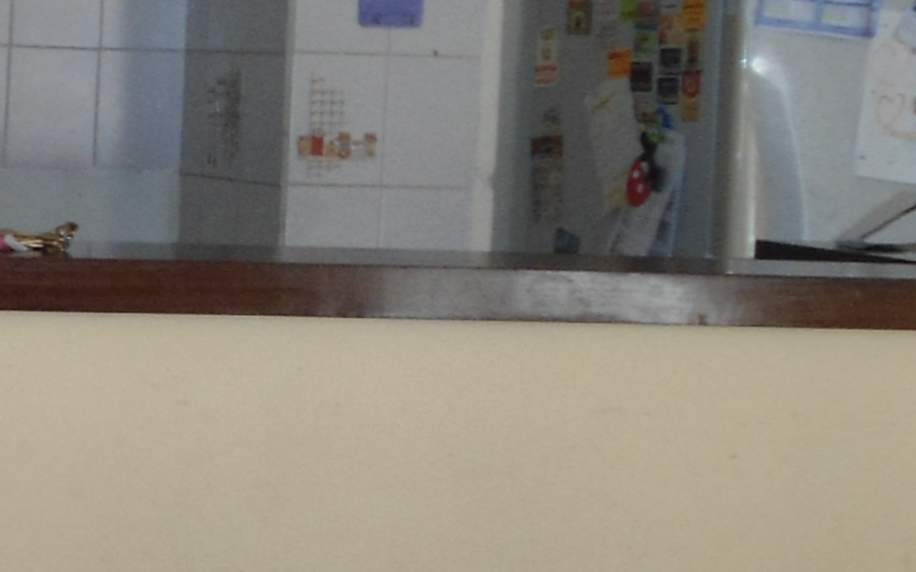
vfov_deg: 10.5
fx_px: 3120
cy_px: 236
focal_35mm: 125
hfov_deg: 15.1
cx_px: -579
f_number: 3
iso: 160
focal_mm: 5.6
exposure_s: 1/40
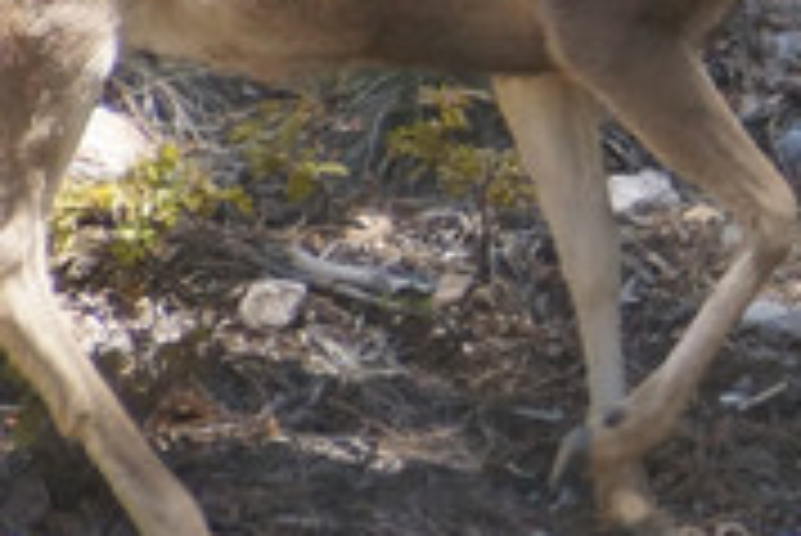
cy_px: -158
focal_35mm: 1895
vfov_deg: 0.7
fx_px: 42197
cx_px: 1233
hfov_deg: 1.1
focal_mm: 250
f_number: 6.3
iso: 1250
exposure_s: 1/400
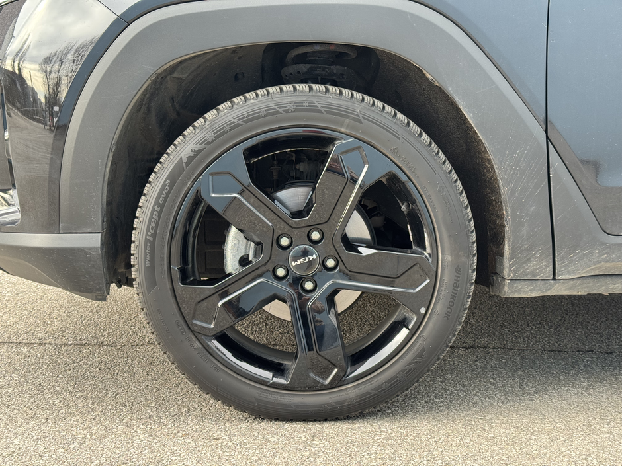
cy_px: 233
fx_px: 862
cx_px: 311
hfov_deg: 39.7
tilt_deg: -8.9
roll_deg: -1.2
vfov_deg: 30.3
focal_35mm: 48
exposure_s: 1/121
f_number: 1.78
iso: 80
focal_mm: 6.76
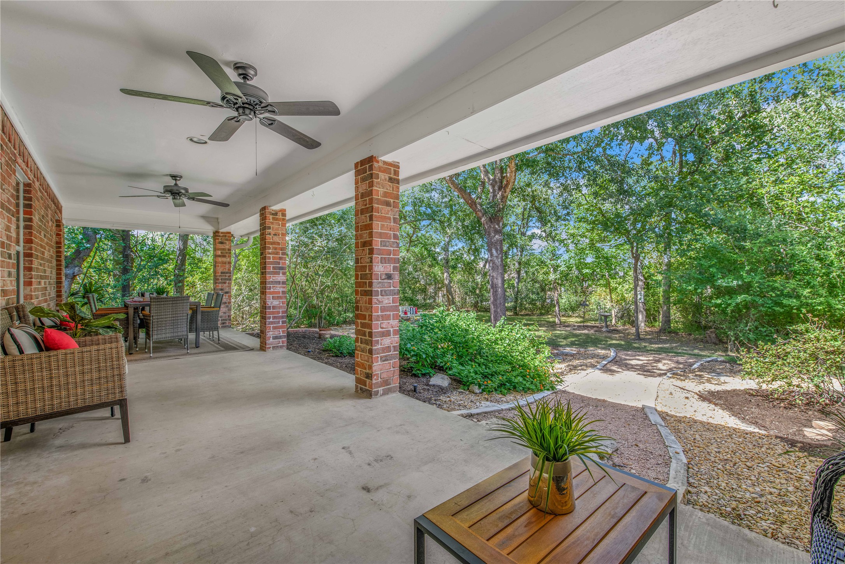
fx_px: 352
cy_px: 282
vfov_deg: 77.3
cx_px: 422
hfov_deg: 100.4
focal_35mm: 15
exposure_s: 1/10
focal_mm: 15
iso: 100
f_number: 7.1
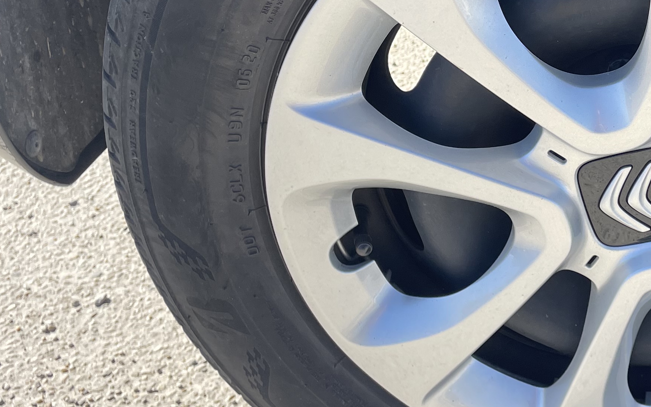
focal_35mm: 64
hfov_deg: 29.6
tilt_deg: -29.1
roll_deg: +3.1
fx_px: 1135
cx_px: 668
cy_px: 83
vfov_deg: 20.1
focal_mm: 4.2
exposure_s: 1/963
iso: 32
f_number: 1.6
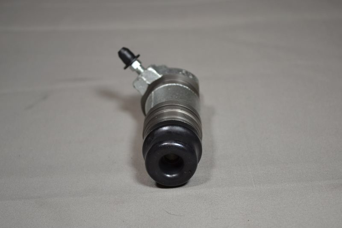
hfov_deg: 29.2
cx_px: 171
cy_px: 114
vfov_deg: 19.7
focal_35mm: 69
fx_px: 655
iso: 400
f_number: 5.3
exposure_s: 1/50
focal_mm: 46
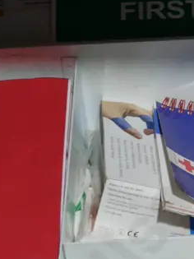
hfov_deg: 12.5
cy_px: 165
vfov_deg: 16.8
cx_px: 199
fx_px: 875
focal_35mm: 117
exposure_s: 1/60
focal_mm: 18
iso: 200
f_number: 4
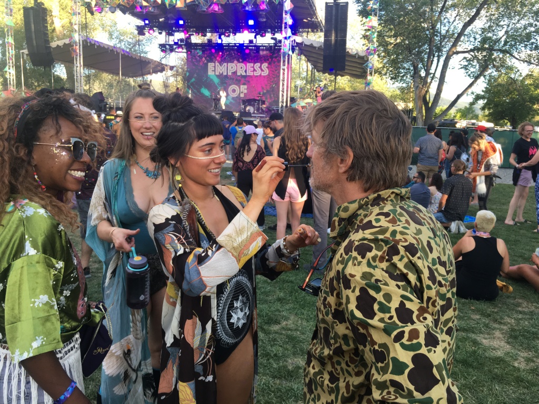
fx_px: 452
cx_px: 270
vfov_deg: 48.2
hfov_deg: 61.7
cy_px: 202
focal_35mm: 29
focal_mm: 4.15
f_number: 2.2
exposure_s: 1/120
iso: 32
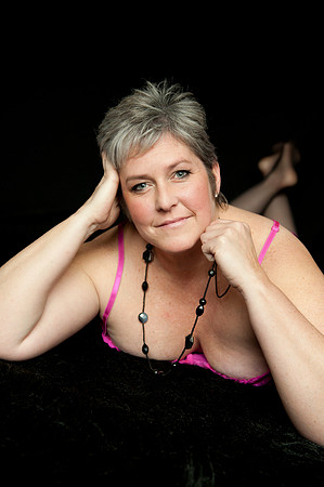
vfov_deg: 44.5
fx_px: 595
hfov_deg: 30.4
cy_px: 244
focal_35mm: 44
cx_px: 162
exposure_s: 1/60
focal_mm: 44
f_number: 4
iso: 1000
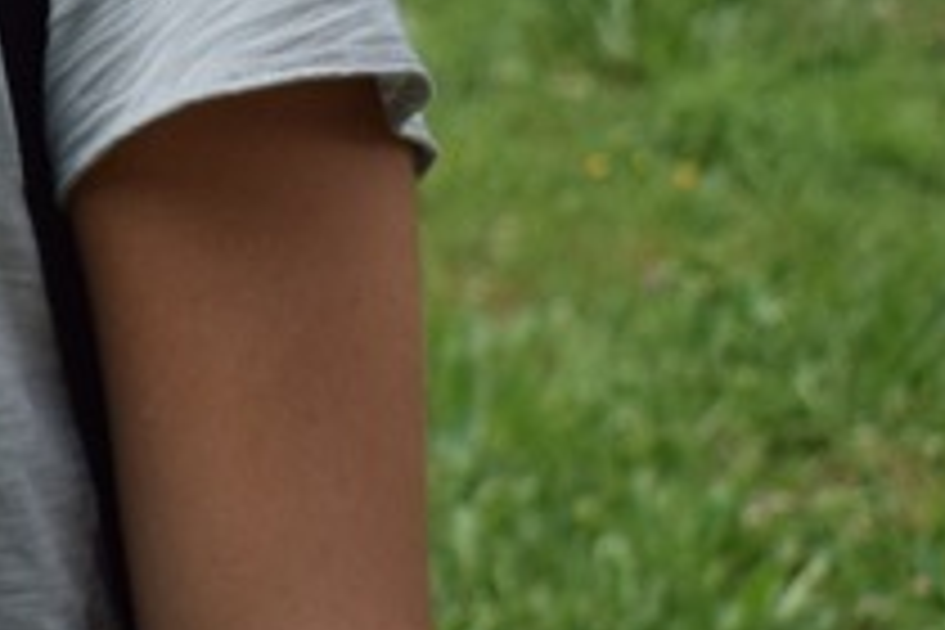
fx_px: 7113
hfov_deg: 7.3
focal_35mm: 271
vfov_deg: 5.0
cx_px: -1066
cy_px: -542
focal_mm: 38
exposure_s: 1/400
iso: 200
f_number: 5.6
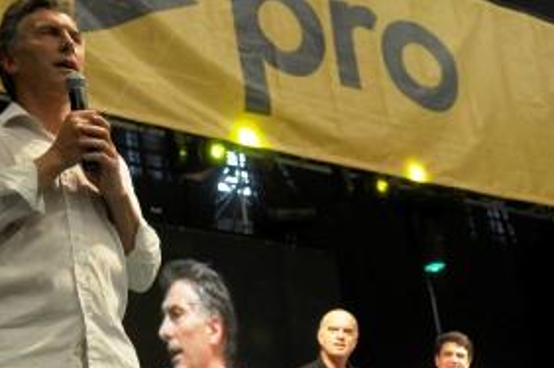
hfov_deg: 32.4
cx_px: 249
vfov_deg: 21.8
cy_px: 228
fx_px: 952
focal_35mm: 62
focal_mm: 26
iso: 800
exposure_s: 1/400
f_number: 3.5
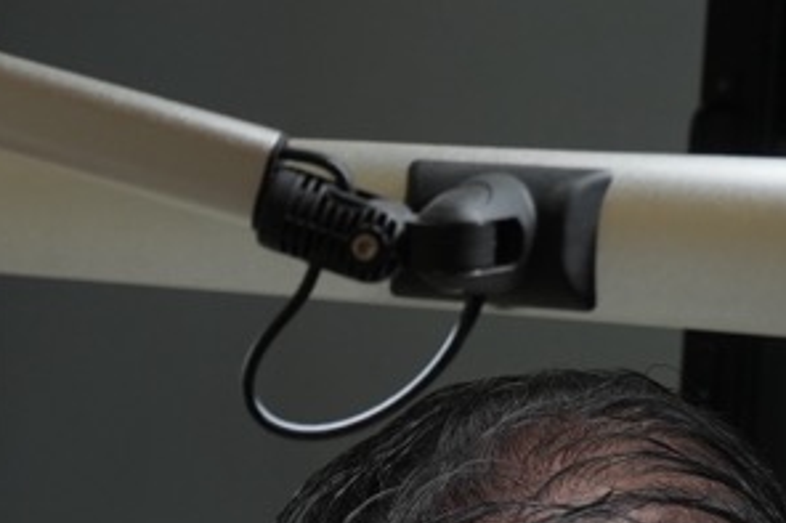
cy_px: 990
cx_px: -162
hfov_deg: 14.8
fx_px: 2924
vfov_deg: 9.6
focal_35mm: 134
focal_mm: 33
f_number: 5.6
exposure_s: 1/50
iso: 400
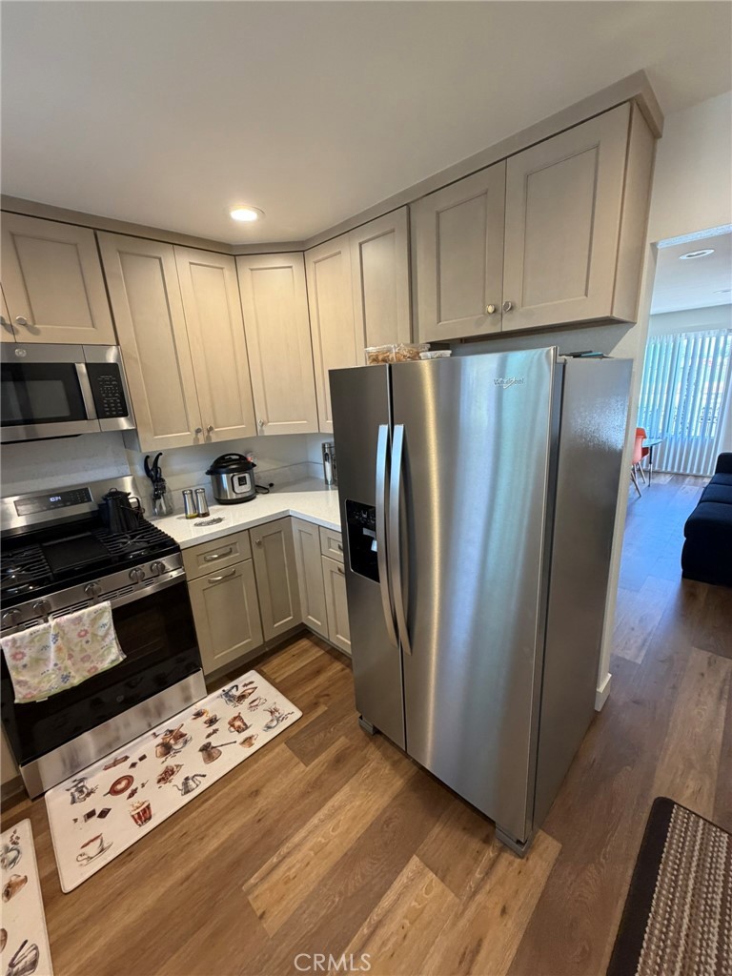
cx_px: 366
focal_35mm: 14
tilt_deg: -15.4
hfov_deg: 85.7
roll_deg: +2.1
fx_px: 395
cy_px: 488
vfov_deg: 102.1
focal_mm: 2.22
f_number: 2.2
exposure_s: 1/60
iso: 250
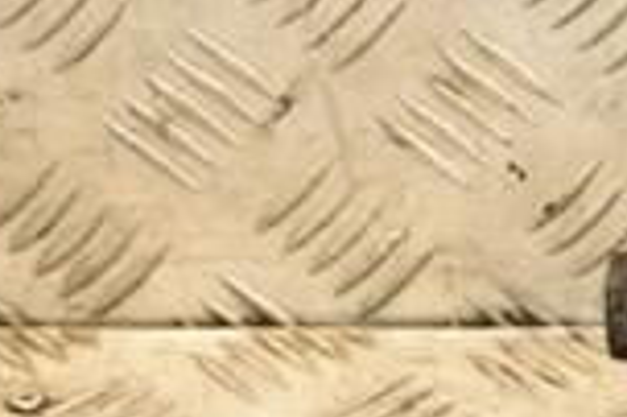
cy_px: 161
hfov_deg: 6.8
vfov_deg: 4.6
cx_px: 1110
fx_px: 5167
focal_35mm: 297
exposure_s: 1/160
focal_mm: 50
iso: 800
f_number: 5
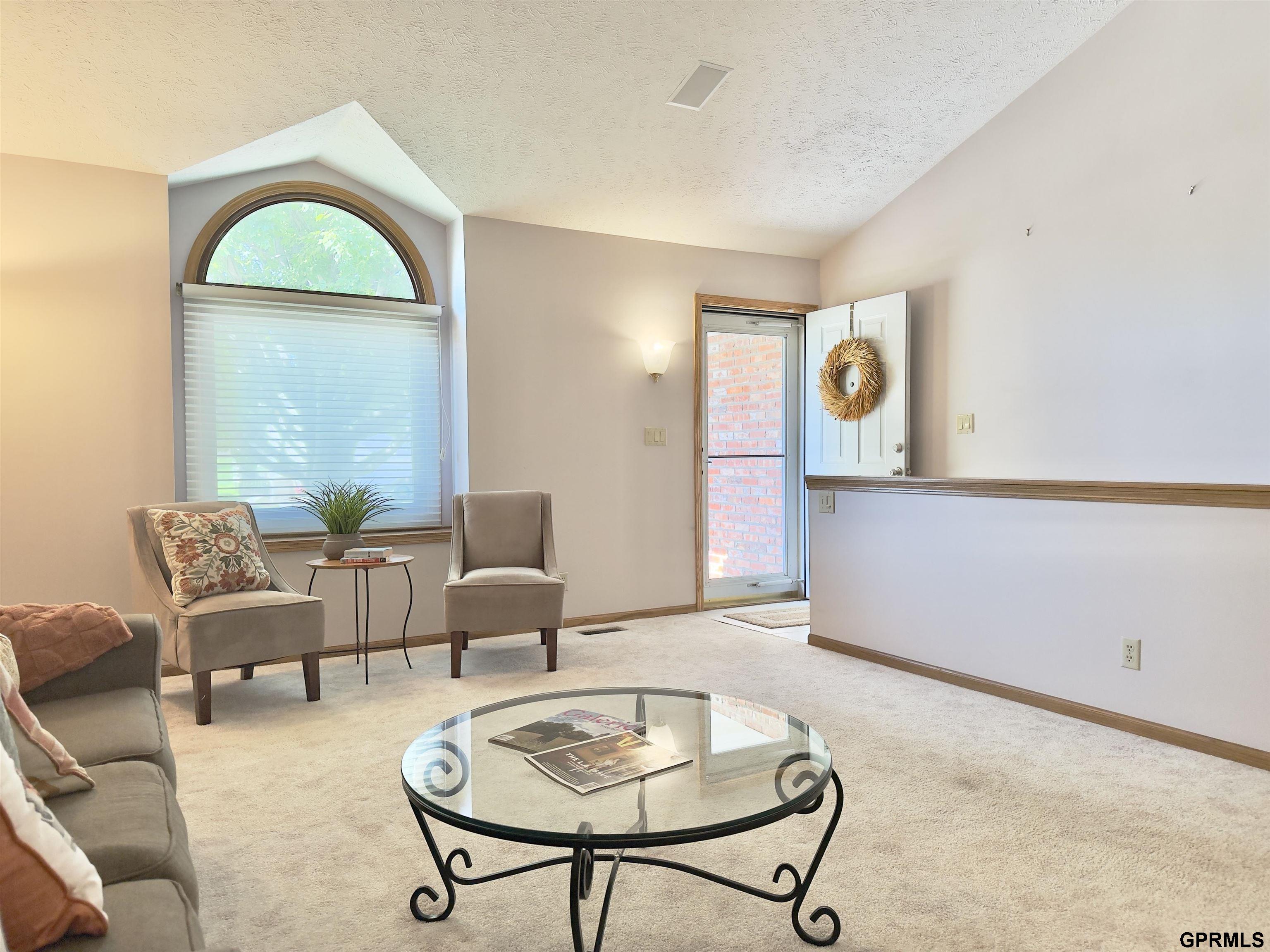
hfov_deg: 71.6
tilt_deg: -1.5
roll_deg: +0.6
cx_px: 635
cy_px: 476
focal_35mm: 24
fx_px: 881
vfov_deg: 56.8
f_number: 1.78
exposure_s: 1/120
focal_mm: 6.76
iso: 200
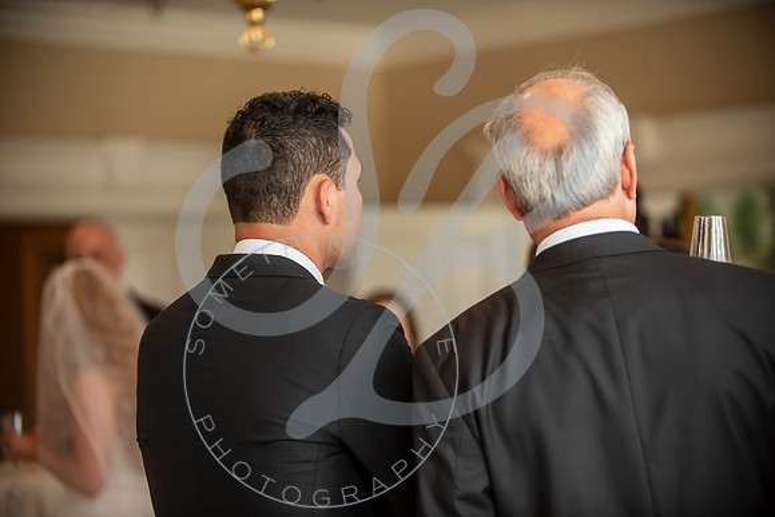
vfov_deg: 13.4
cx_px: 388
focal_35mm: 102
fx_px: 2196
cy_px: 258
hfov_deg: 20.0
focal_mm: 102
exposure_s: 1/250
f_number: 2.8
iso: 250
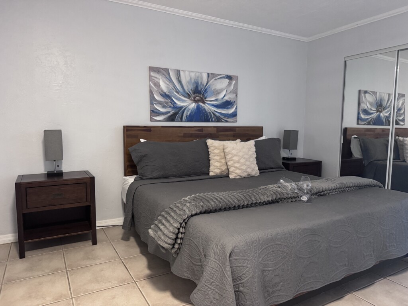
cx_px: 204
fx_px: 283
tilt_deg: -5.1
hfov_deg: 71.6
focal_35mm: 24
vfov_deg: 56.8
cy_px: 153
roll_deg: -0.3
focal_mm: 6.76
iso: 800
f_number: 1.78
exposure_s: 1/48
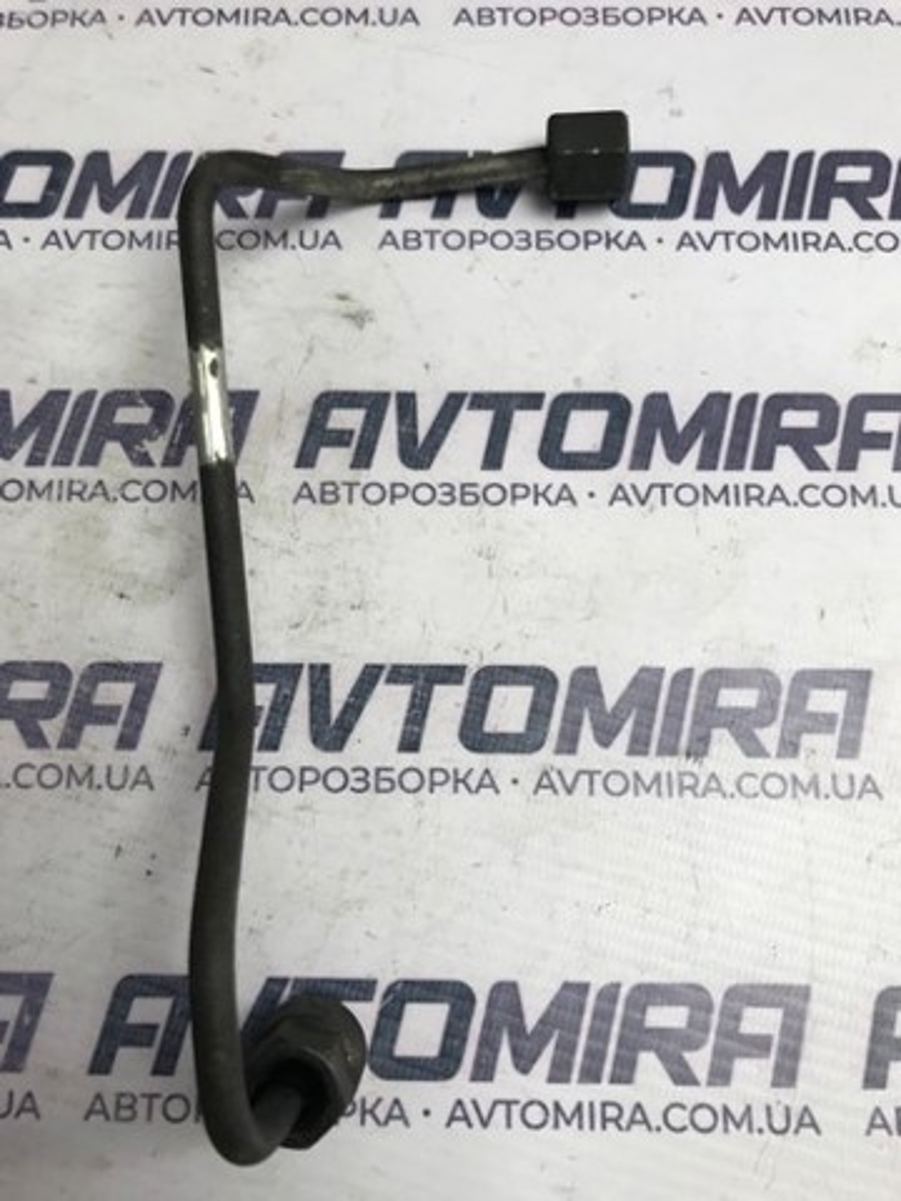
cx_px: 450
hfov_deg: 49.7
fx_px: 972
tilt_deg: -75.9
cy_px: 600
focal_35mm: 28
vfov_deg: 63.4
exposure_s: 1/100
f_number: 1.8
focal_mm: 3.99
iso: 40
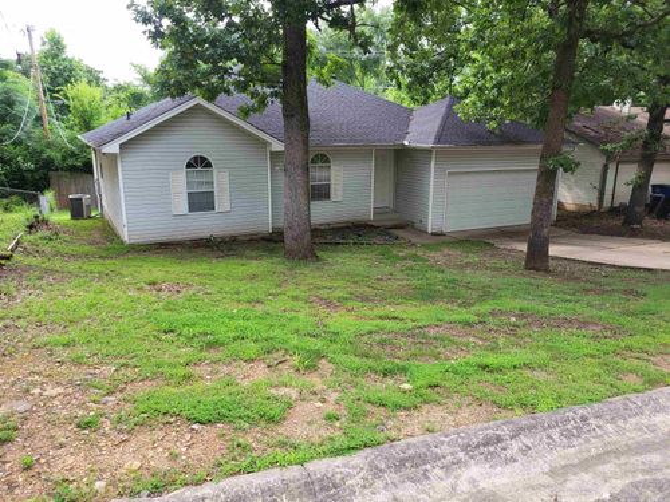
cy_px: 251
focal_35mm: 26
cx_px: 335
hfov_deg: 67.3
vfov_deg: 53.1
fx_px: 503
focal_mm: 5.4
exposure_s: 1/120
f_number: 1.8
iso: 50
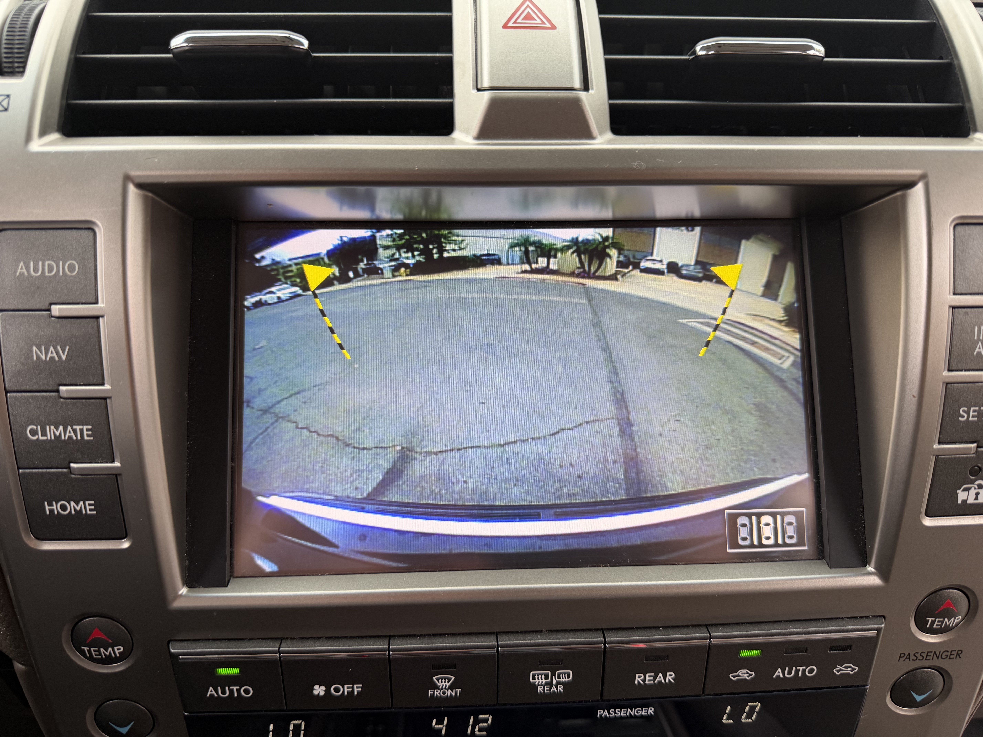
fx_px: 682
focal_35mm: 24
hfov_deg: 71.6
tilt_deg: -24.9
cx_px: 492
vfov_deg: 56.8
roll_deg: -0.3
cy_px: 368
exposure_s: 1/105
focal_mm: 6.76
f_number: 1.78
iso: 100
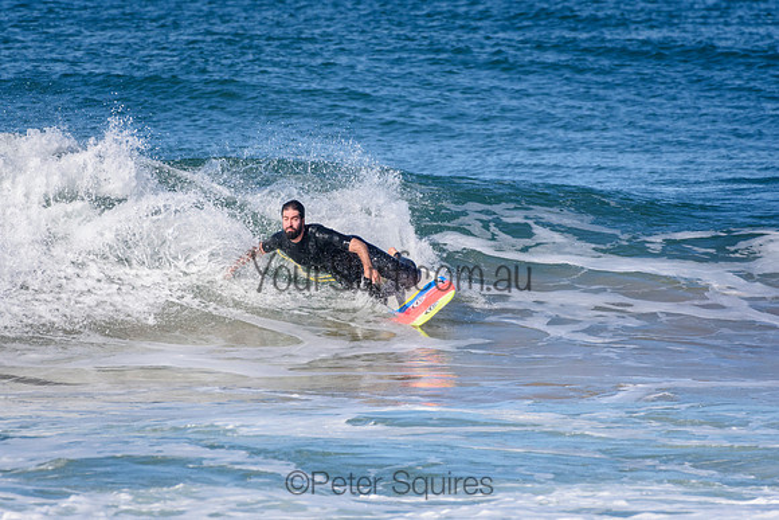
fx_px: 16234
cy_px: 260
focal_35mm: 750
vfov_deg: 1.8
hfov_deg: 2.7
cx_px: 390
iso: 560
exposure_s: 1/4000
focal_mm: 500
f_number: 5.6
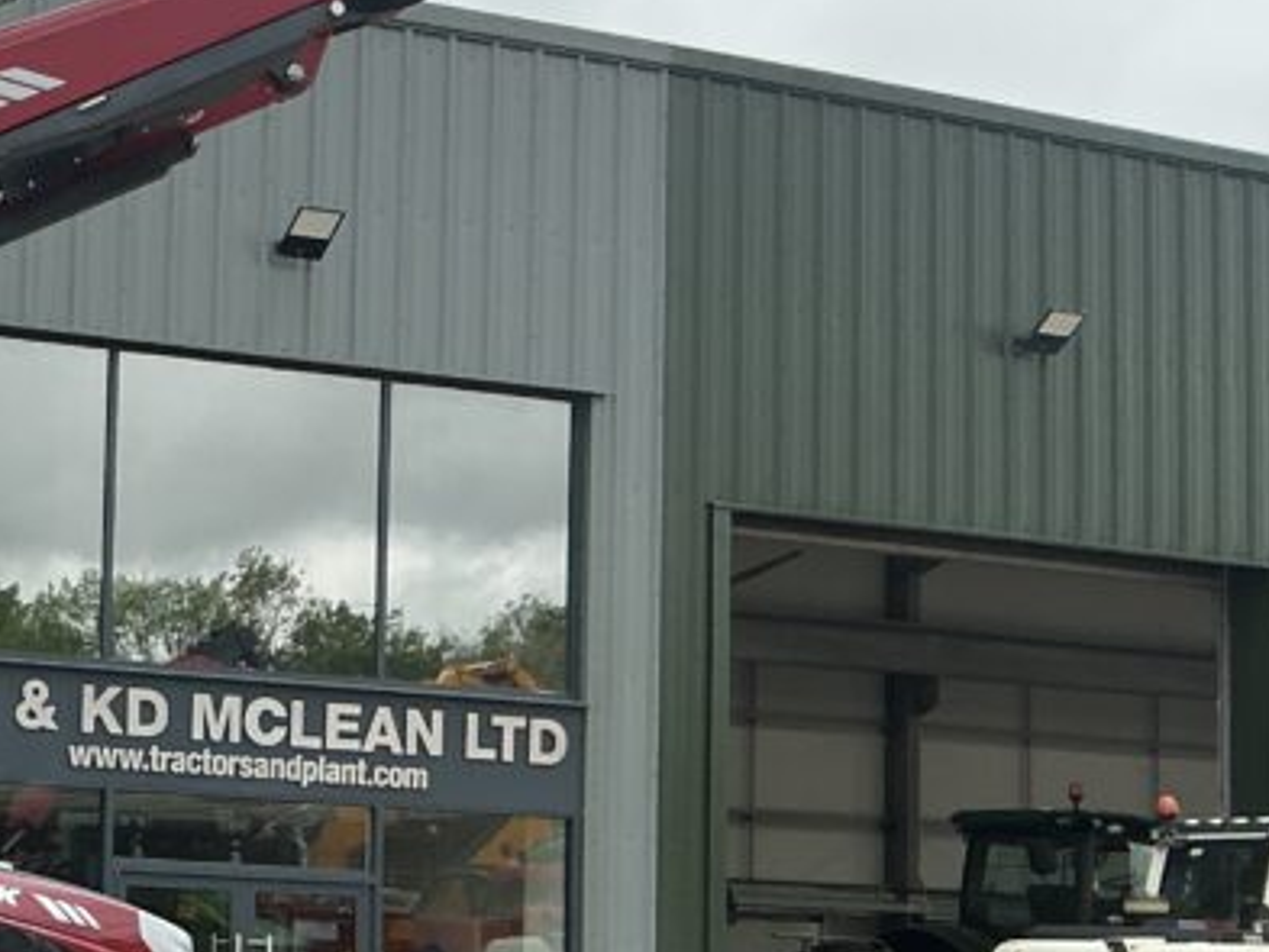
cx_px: -365
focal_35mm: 73
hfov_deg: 23.6
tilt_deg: +5.0
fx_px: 2677
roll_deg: -2.2
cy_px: 752
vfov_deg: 20.0
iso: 25
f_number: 1.8
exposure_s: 1/929
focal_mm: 3
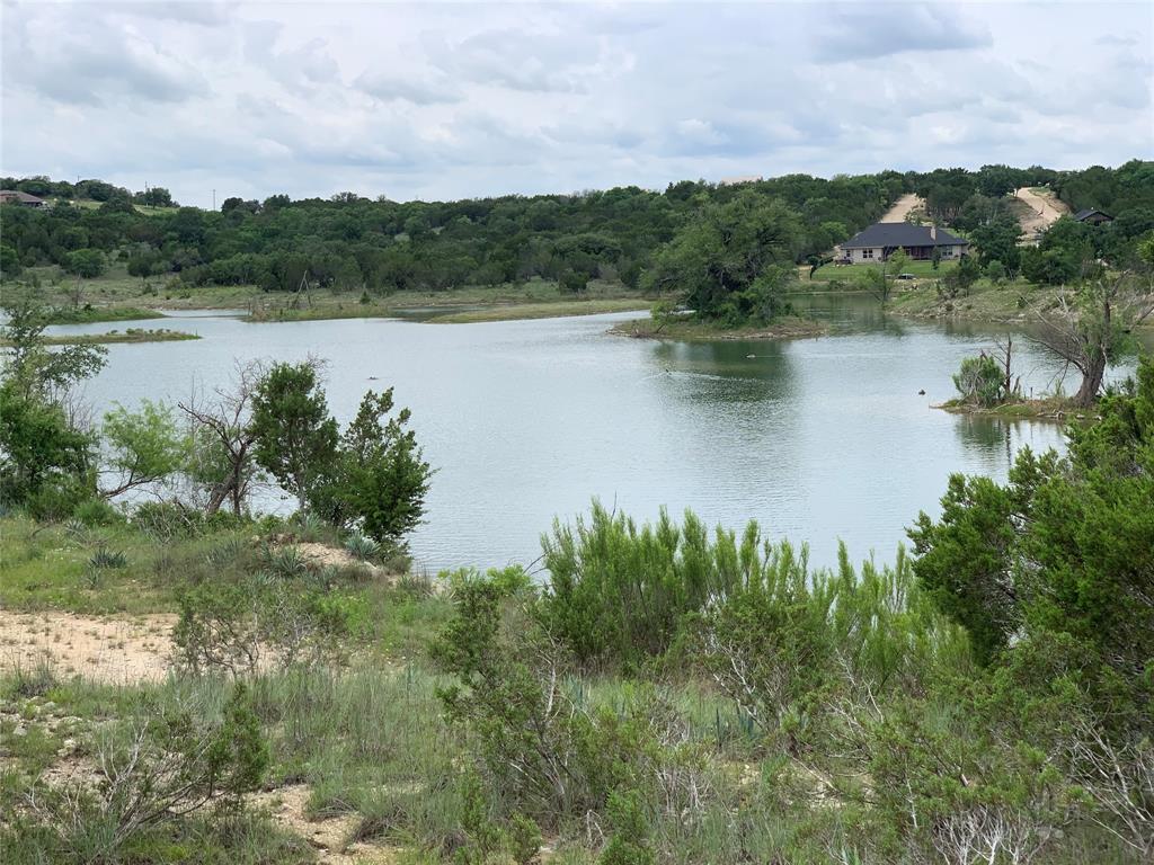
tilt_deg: -5.4
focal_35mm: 52
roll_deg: +1.8
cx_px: 577
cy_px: 432
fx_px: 1734
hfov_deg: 36.8
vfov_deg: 28.0
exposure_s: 1/1261
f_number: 2.4
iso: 16
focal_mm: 6
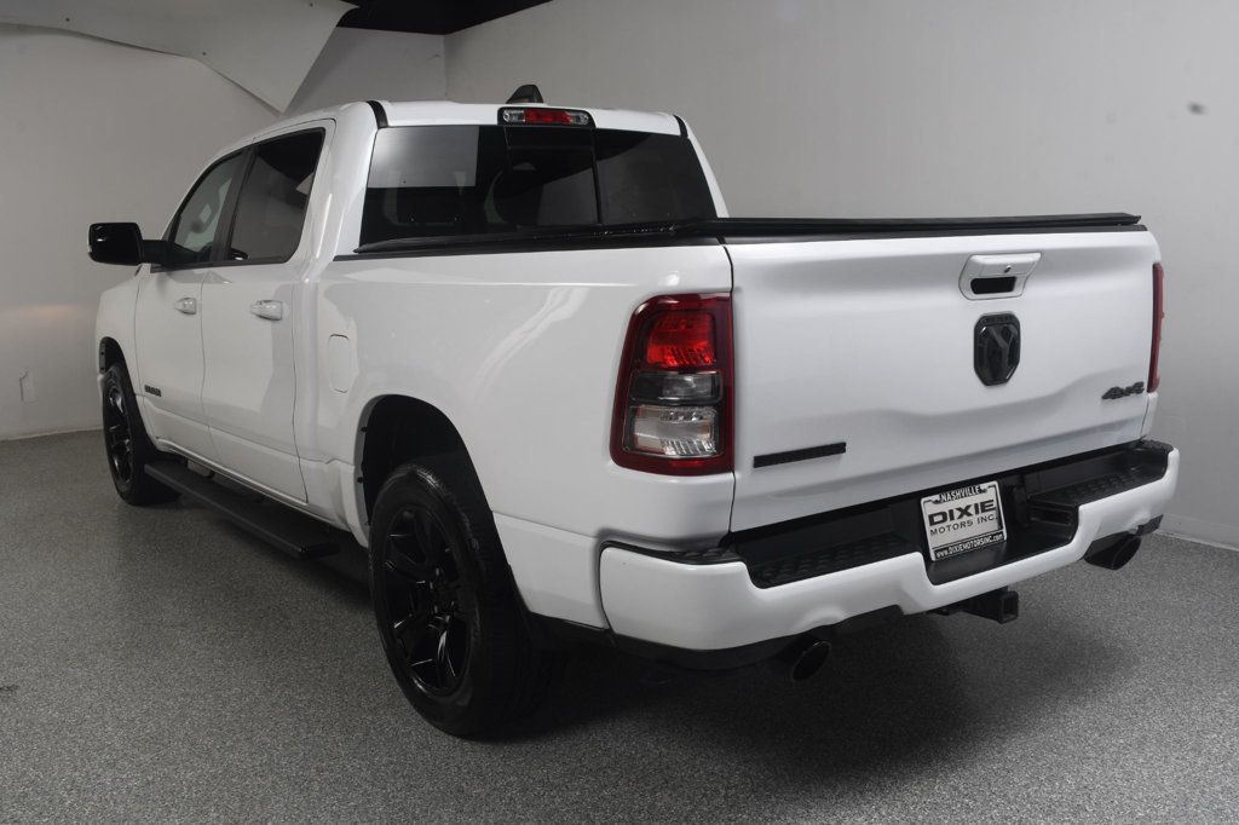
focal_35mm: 34
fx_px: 1170
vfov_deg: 38.9
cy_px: 412
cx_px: 620
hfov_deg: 55.8
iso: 100
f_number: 13
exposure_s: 1/160
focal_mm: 23
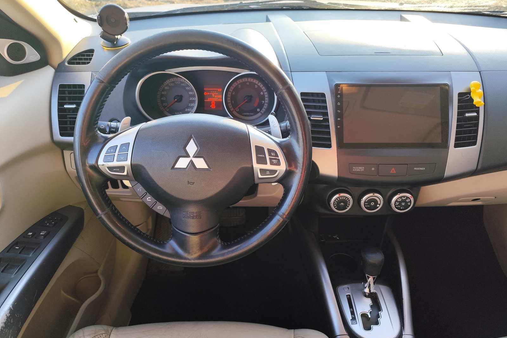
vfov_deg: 53.1
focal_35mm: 24
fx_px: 338
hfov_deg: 73.7
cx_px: 254
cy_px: 164
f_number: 1.65
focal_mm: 6.14
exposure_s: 1/100
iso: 80
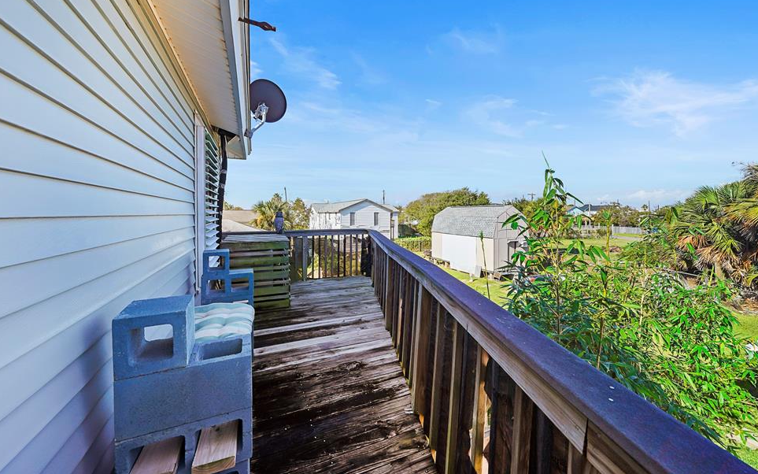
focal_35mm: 13
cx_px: 374
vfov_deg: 82.6
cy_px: 214
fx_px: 269
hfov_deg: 109.3
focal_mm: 12
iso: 100
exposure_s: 1/500
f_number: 8
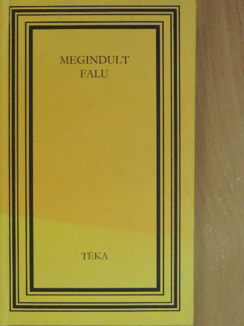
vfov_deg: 23.0
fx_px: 799
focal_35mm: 85
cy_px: 163
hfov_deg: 17.4
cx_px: 122
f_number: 4
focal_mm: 15.1
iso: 1600
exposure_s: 1/100
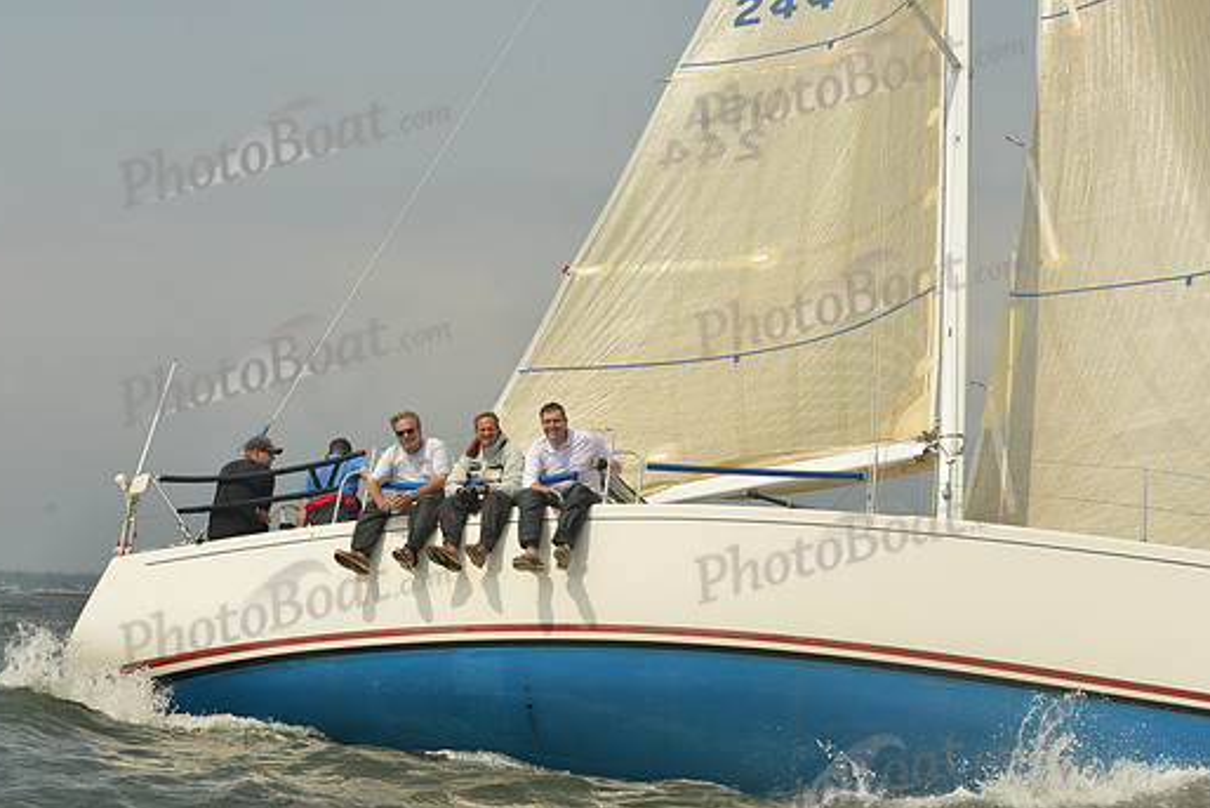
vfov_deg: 17.3
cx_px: 574
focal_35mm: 79
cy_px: 453
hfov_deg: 25.7
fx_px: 2656
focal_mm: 70
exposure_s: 1/1250
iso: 320
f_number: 9
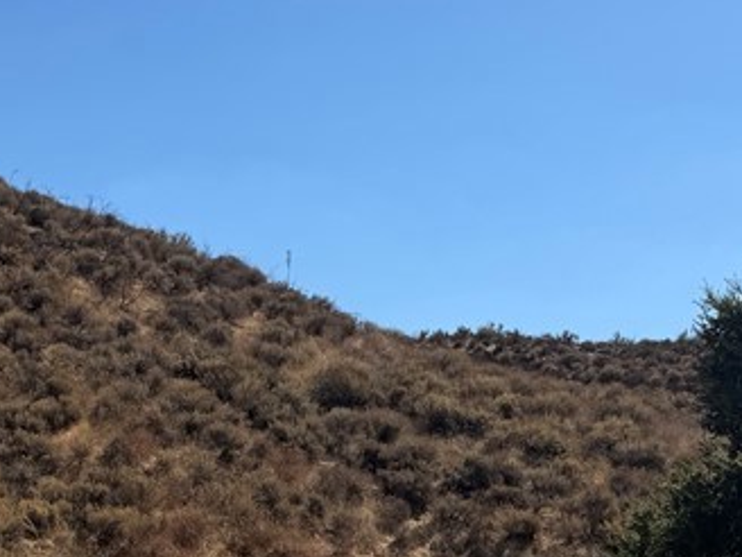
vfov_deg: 19.4
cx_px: 181
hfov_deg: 25.7
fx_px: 1608
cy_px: 462
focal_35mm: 75
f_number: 1.78
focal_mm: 6.76
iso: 80
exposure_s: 1/5714
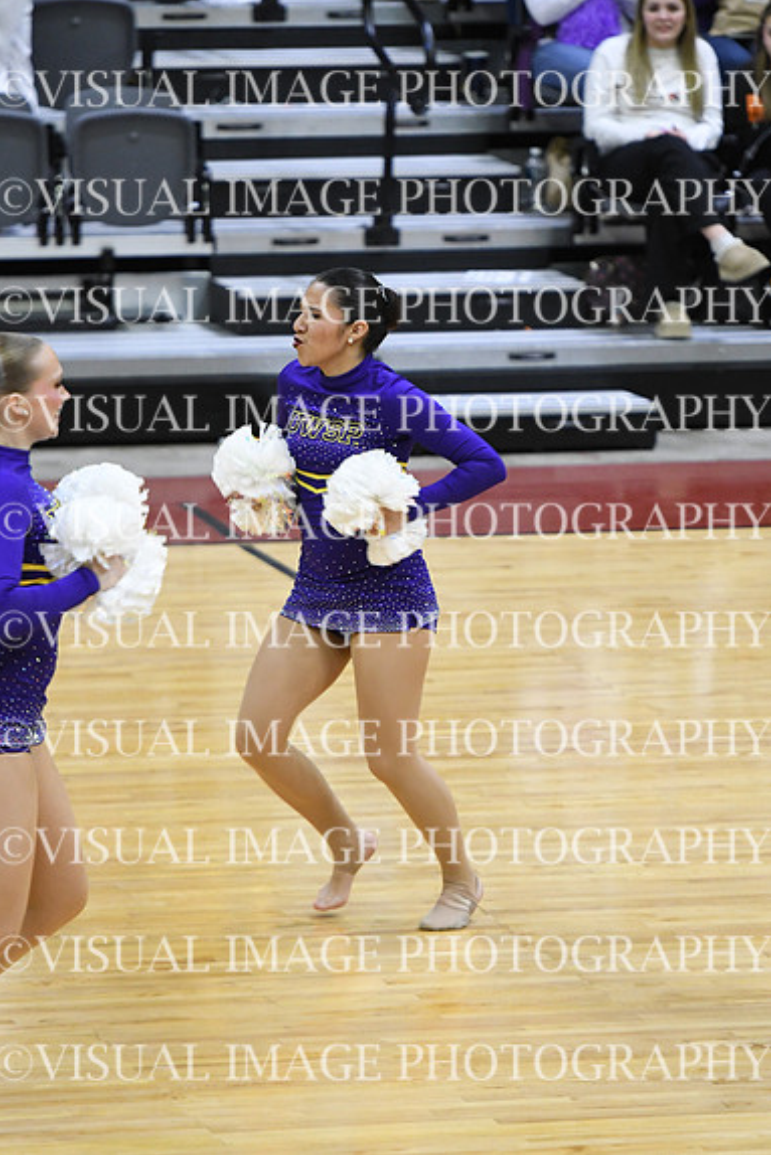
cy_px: 575
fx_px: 8764
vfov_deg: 7.5
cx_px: 383
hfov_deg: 5.0
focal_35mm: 273
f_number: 2.8
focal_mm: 180
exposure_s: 1/400
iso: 3200
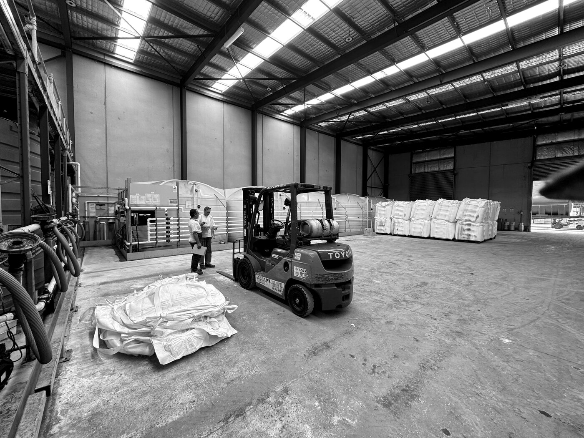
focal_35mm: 14
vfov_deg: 85.7
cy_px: 219
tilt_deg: -1.5
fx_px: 236
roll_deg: -0.1
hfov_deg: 102.1
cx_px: 292
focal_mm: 2.22
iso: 50
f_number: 2.2
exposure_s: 1/99
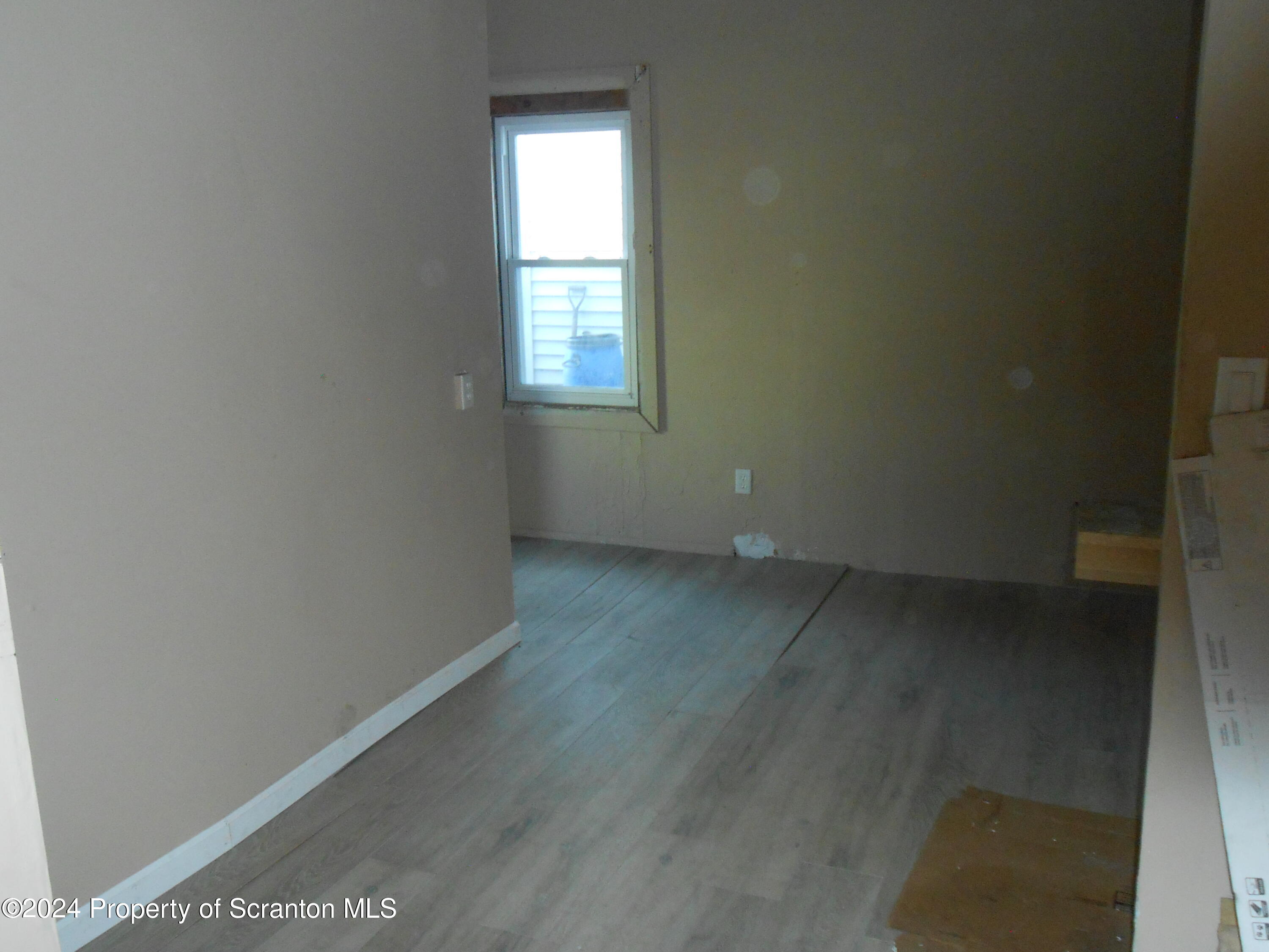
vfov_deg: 46.8
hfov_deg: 60.0
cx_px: 634
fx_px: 1100
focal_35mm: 30
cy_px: 476
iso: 400
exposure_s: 1/25
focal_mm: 5.3
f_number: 3.8
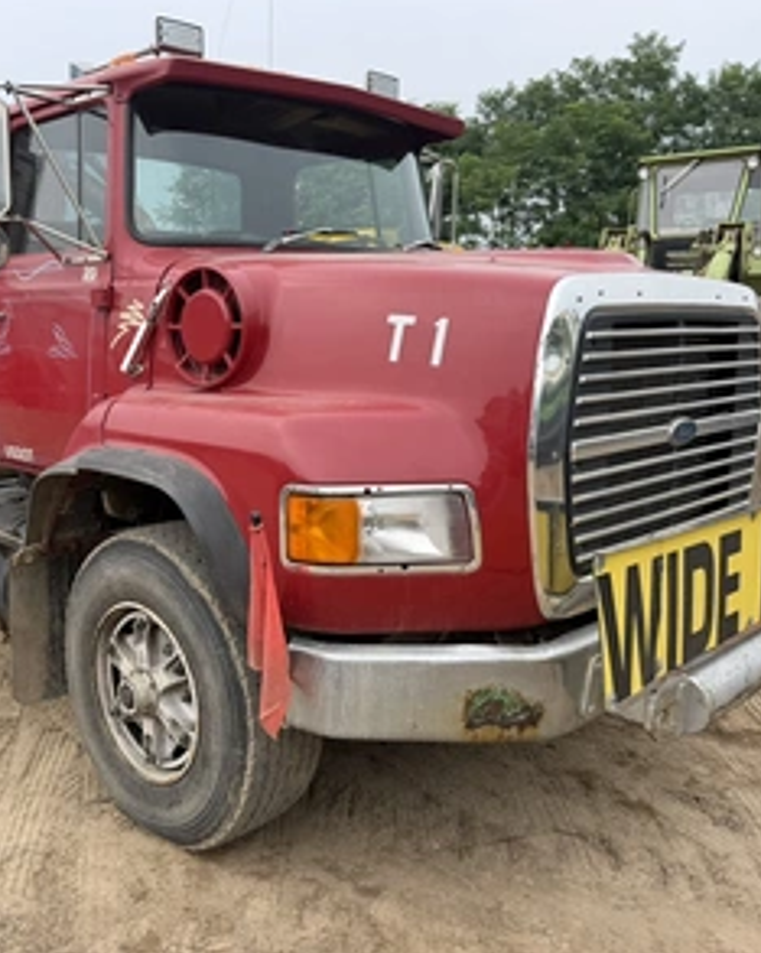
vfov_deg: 55.7
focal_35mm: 32
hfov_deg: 45.0
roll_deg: -0.6
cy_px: 468
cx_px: 247
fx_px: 902
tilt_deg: -8.0
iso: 80
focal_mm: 6.76
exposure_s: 1/1091
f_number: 1.78
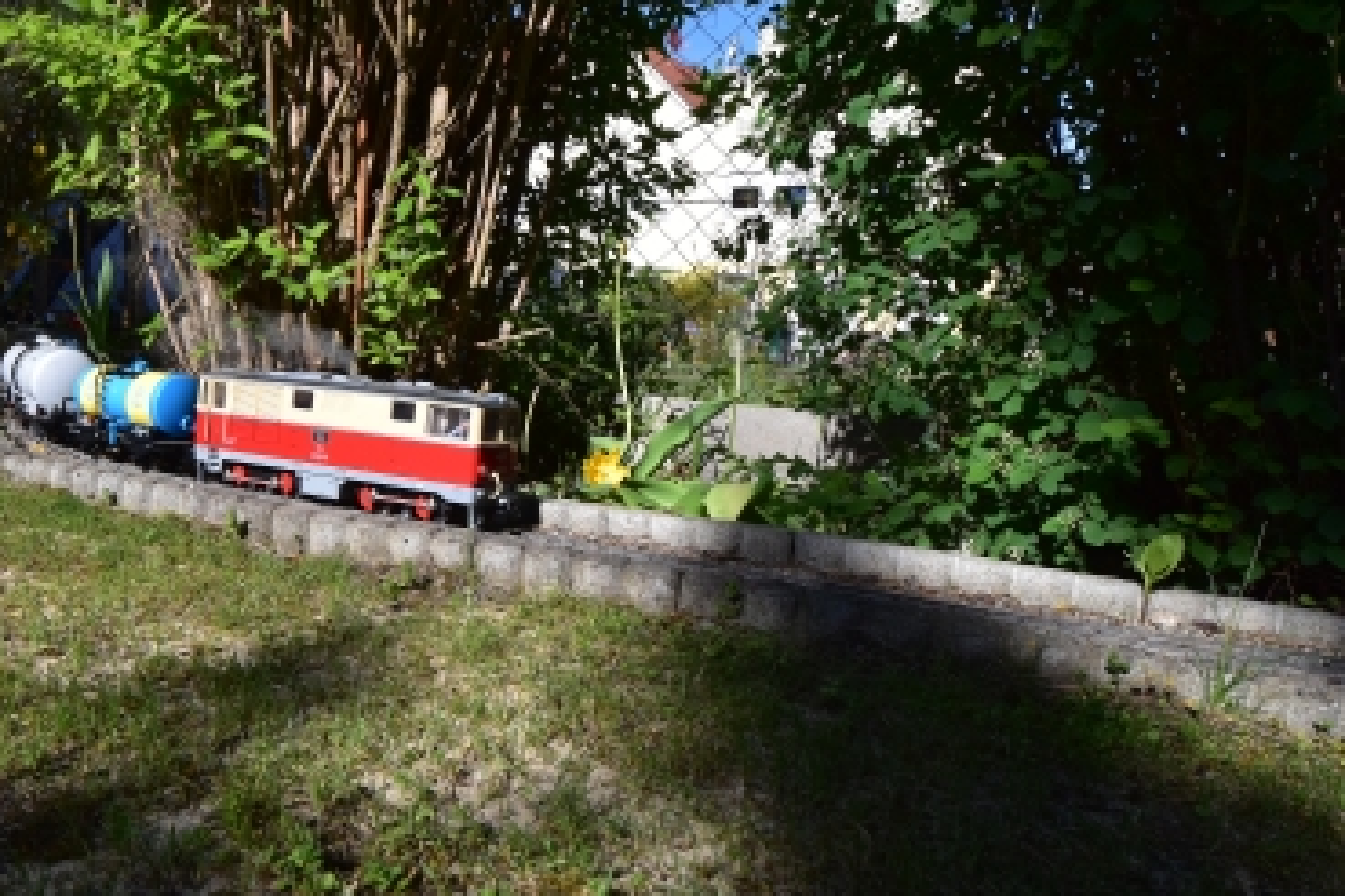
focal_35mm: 27
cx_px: 379
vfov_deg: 48.2
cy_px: 423
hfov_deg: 64.7
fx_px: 1002
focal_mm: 11
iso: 400
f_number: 10
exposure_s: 1/200
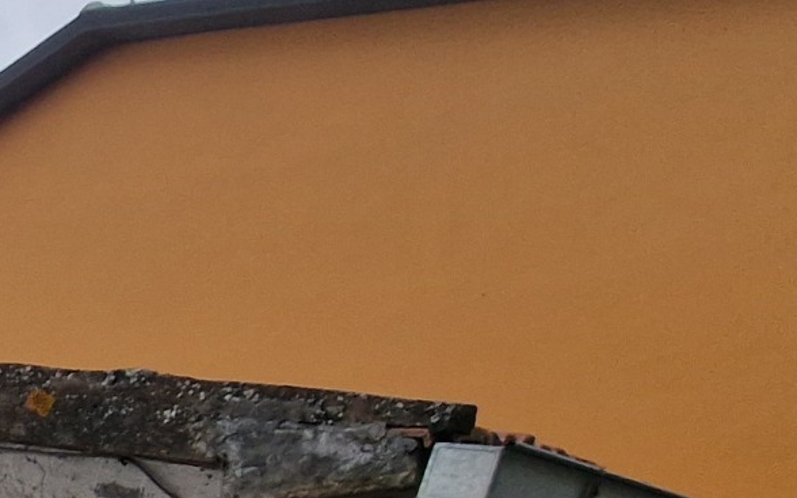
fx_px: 1303
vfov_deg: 18.6
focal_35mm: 60
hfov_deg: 20.7
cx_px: -703
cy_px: 792
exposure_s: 1/878
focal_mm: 2.2
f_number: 2.2
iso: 50
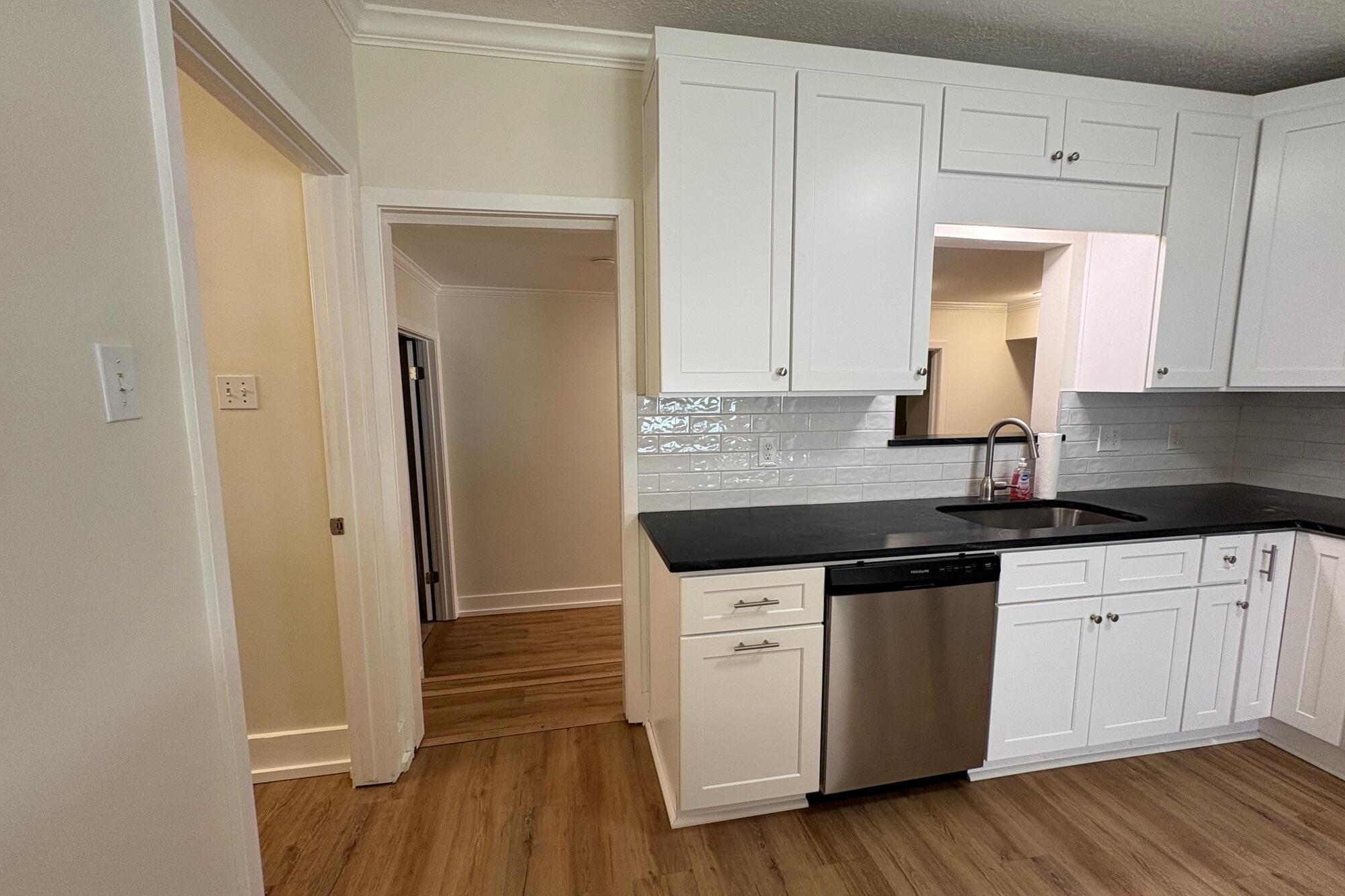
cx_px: 669
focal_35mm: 15
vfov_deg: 77.3
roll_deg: +1.6
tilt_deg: -5.7
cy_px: 456
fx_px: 560
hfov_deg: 100.4
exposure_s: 1/60
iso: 160
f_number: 2.2
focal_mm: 2.22
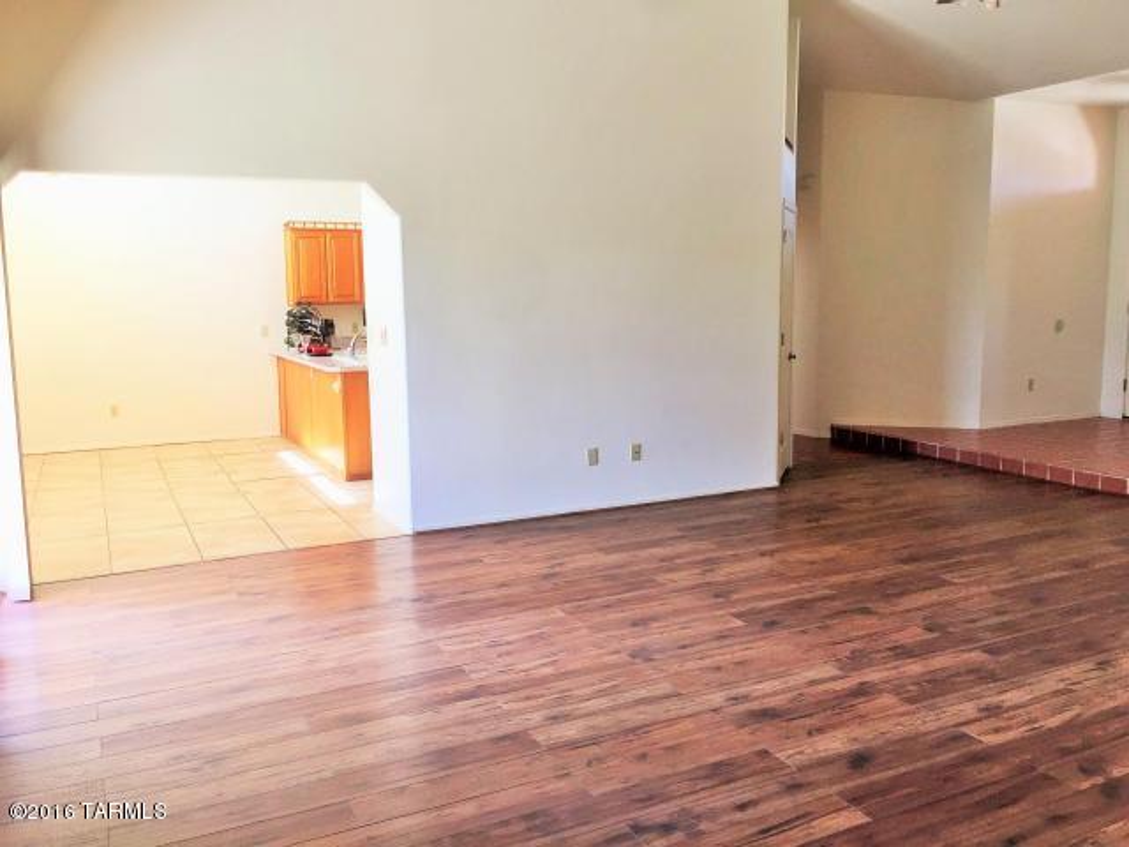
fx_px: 946
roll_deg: -0.4
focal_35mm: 29
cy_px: 424
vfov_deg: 48.2
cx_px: 564
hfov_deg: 61.7
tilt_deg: -6.6
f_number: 2.2
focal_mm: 4.15
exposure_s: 1/60
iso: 40
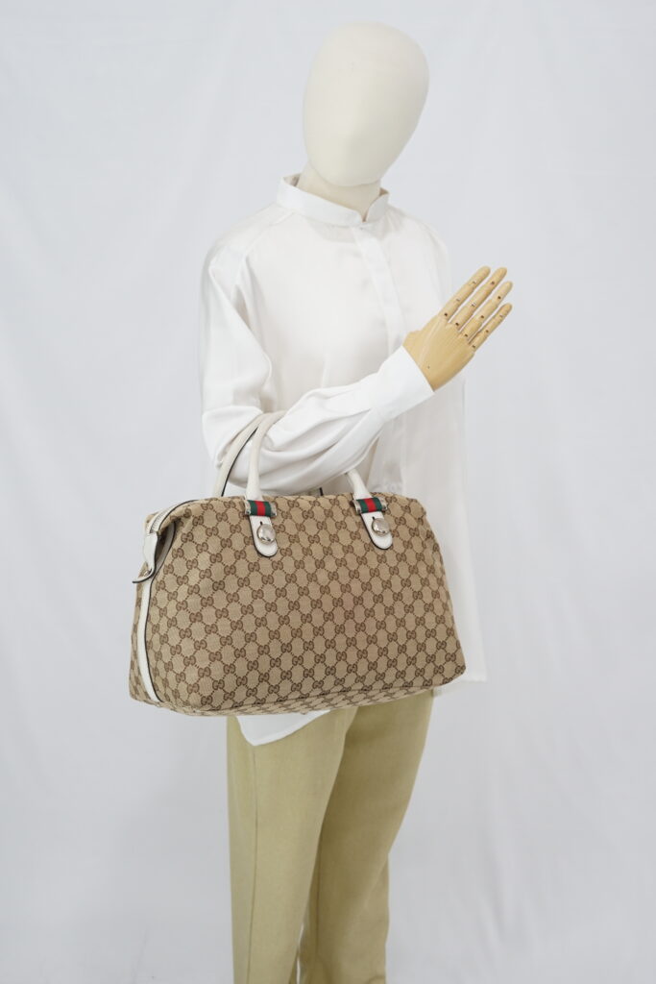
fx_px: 1366
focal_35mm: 50
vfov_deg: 39.6
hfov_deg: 27.0
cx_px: 328
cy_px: 492
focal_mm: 50
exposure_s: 1/8
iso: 640
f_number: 6.3
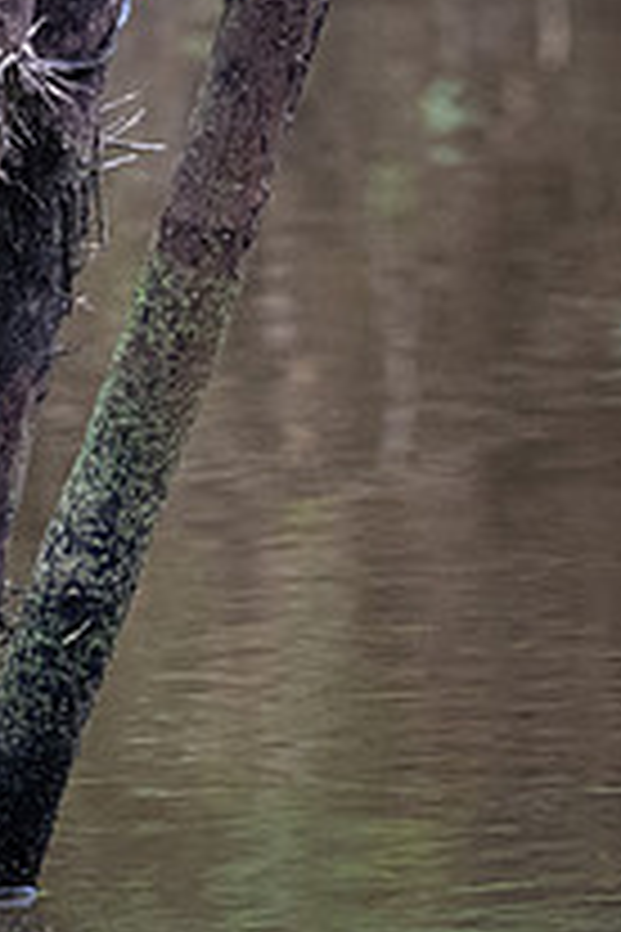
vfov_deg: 0.9
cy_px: -209
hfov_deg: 0.6
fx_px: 60931
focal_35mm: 2355
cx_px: 203
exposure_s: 1/1000
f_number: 7.1
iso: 1400
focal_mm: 500
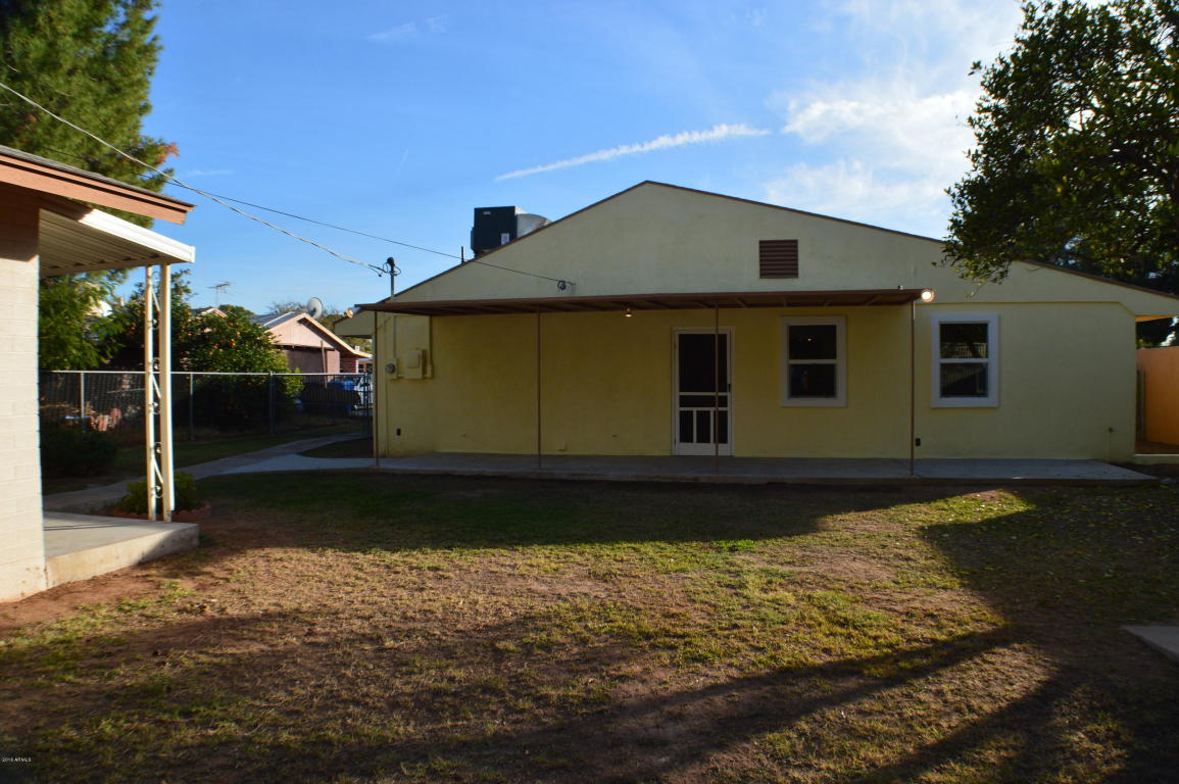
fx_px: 982
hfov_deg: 62.0
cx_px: 590
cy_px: 392
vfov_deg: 43.5
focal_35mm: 30
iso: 400
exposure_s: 1/400
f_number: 11
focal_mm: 20
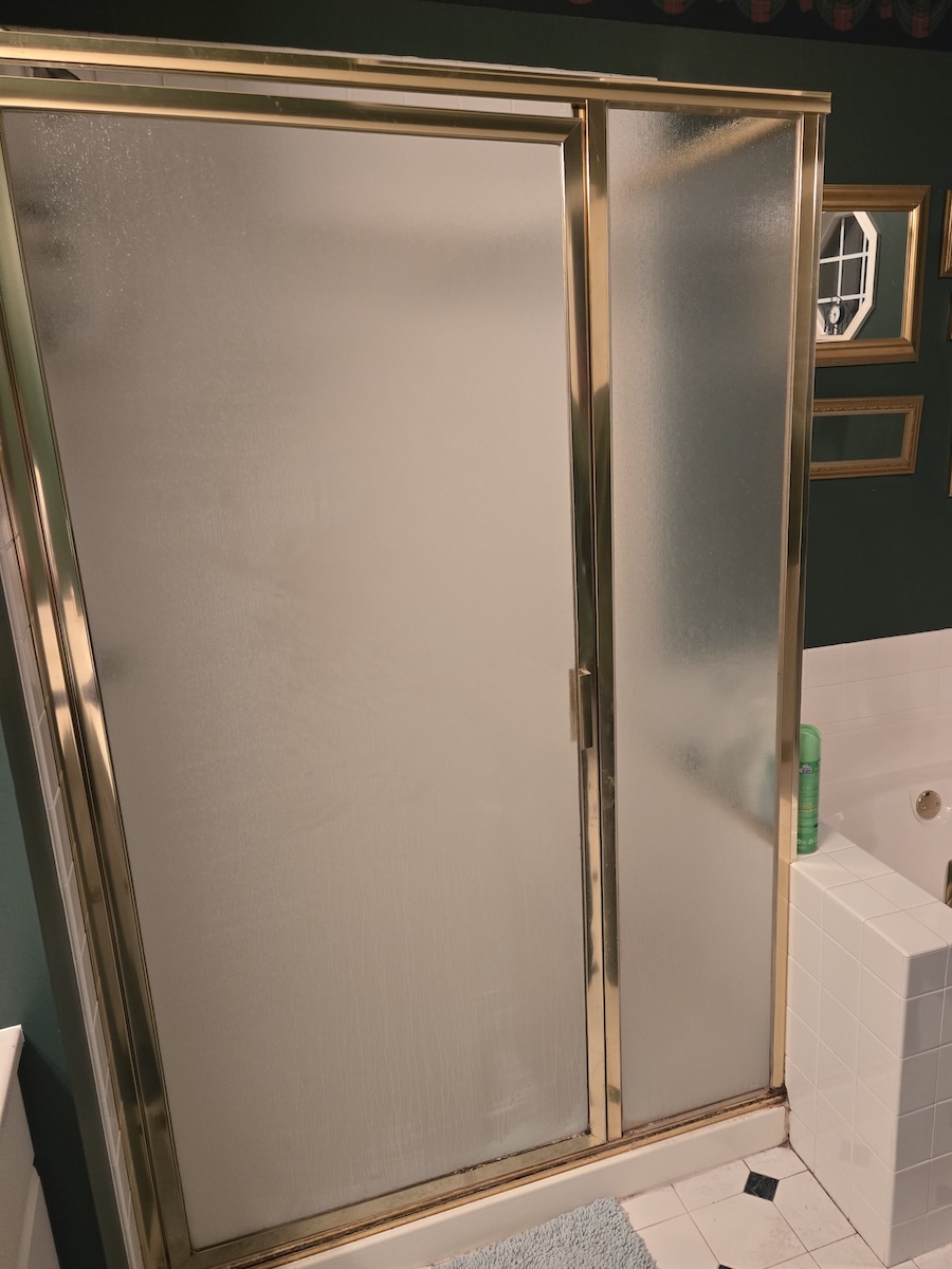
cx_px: 476
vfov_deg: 73.9
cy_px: 634
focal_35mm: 23
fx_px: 843
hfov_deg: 58.9
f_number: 1.8
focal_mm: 5.4
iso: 800
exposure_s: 1/60
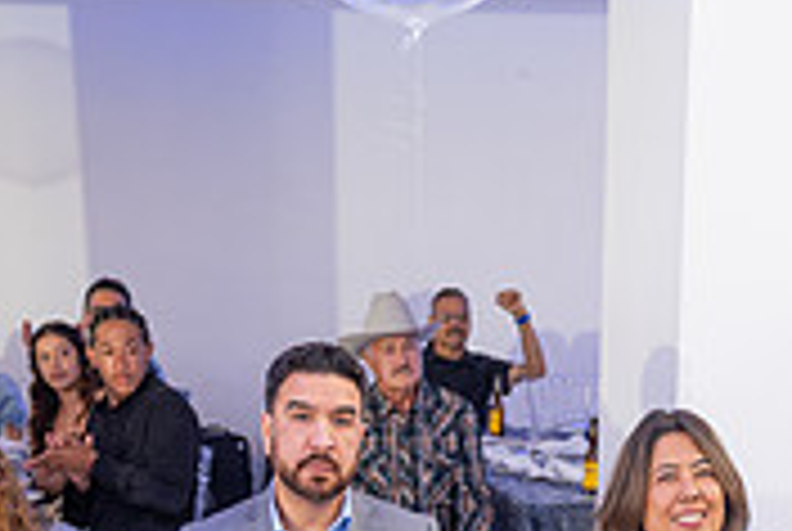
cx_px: 436
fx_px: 1741
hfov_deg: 25.6
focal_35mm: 79
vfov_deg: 15.6
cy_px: 848
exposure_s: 1/125
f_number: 3.2
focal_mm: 24
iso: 800
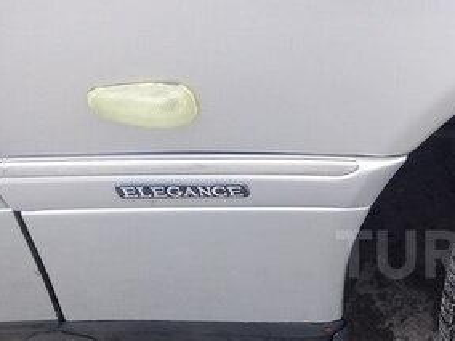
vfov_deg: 20.3
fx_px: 946
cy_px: 254
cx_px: 500
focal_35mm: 72
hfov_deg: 25.1
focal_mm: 3.3
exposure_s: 1/106
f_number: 2.2
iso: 50
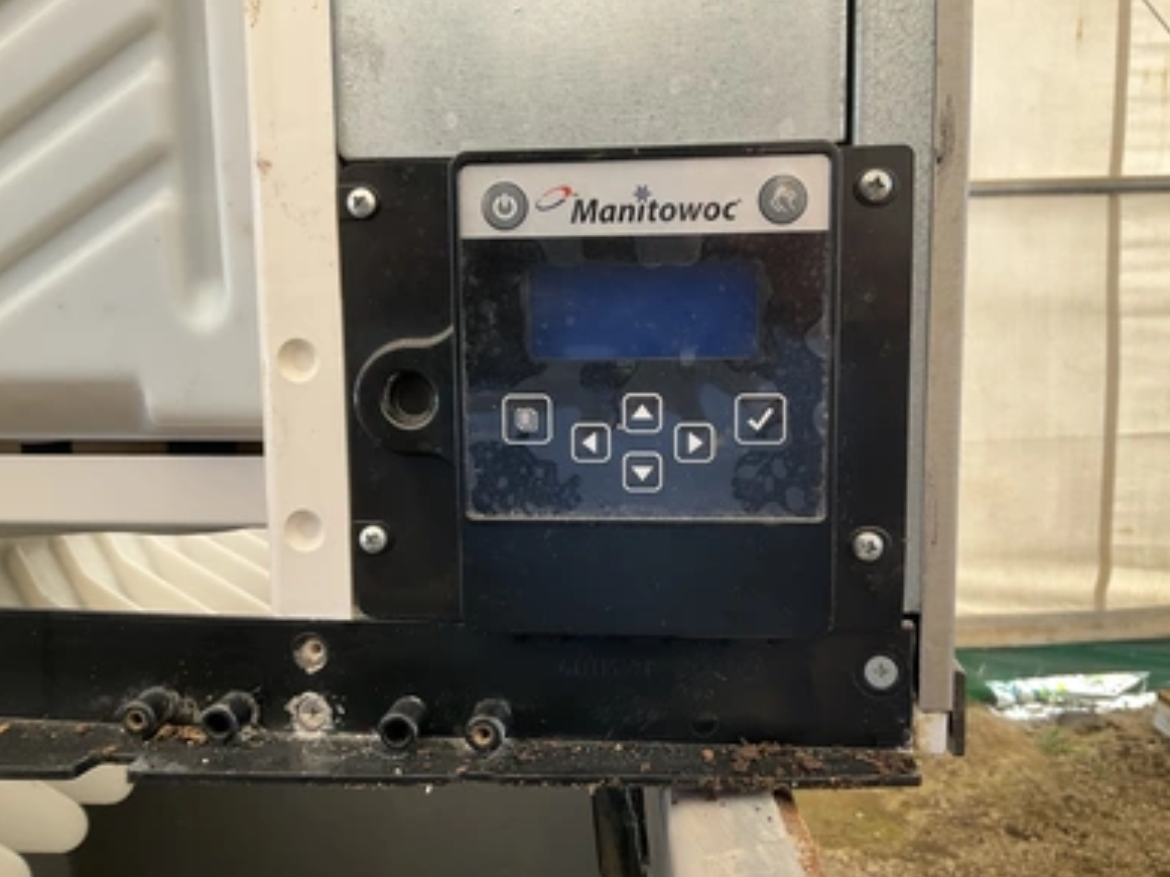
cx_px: 599
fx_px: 1014
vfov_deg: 46.8
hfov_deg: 60.0
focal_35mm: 30
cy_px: 448
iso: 32
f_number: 1.8
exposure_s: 1/122
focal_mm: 3
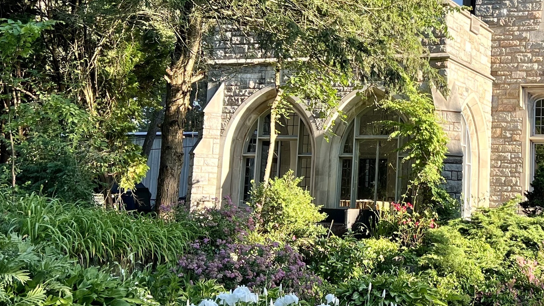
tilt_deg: +9.1
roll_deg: -2.7
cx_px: 431
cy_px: 76
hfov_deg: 31.6
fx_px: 938
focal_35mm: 65
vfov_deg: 18.4
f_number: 1.5
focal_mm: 5.7
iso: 50
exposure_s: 1/581
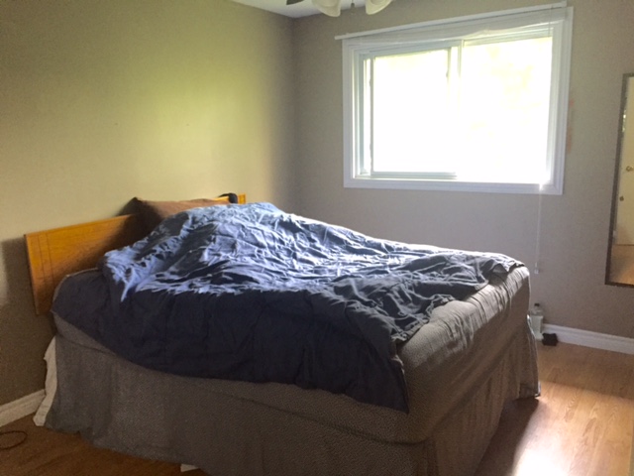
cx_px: 317
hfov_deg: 61.7
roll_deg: +0.8
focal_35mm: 29
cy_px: 238
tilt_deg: -10.7
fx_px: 531
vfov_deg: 48.2
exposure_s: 1/30
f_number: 2.2
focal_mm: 4.15
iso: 200
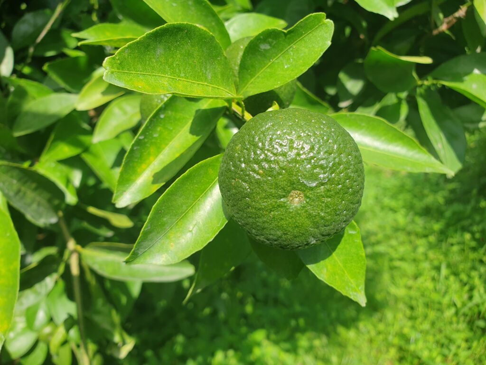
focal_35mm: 26
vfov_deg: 53.1
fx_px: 365
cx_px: 243
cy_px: 182
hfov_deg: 67.3
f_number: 2.4
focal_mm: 4.3
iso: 50
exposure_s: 1/608
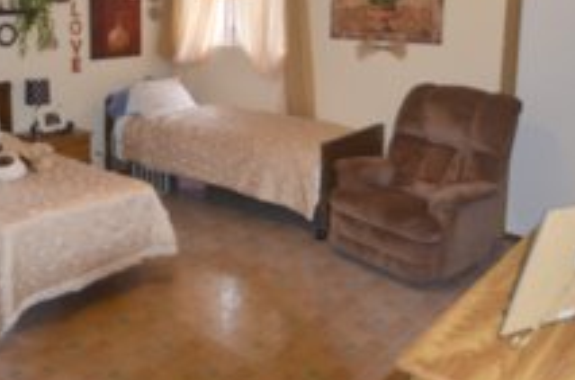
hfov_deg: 50.5
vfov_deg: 34.5
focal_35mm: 37
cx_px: 173
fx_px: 592
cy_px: 70
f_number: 3.5
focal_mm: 11
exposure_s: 1/60
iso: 800
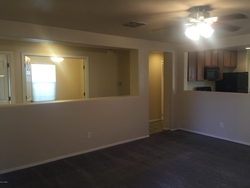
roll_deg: -0.2
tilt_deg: -4.2
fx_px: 209
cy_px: 94
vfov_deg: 48.2
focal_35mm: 29
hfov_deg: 61.7
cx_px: 125
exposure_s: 1/15
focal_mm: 4.15
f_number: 2.2
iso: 40
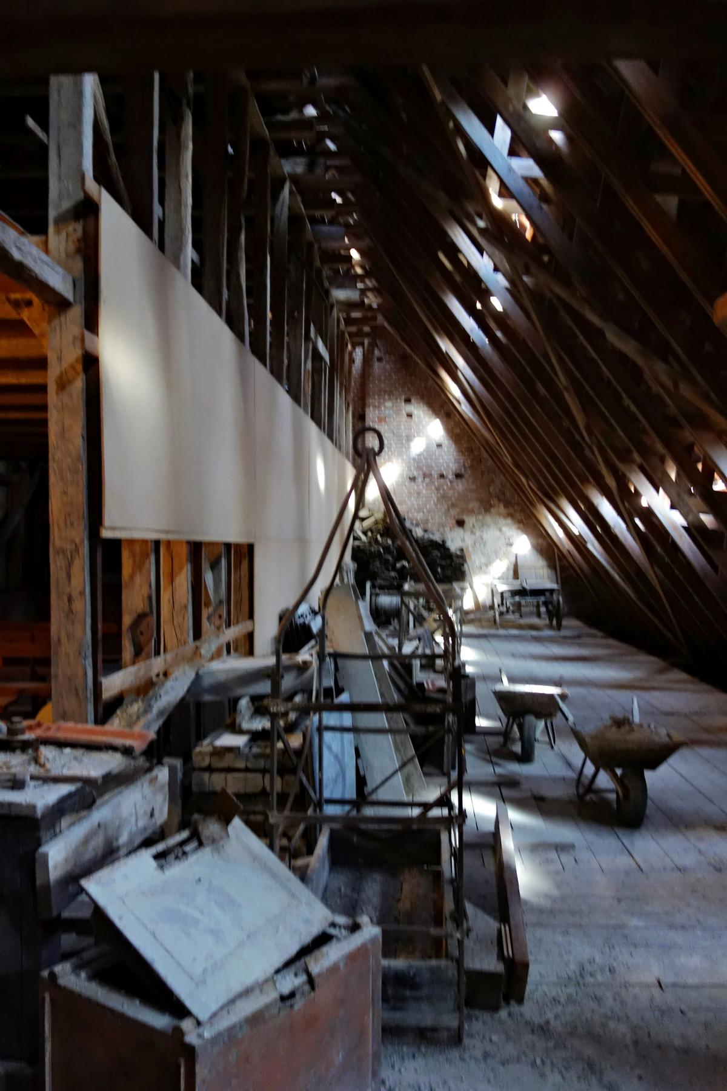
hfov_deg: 46.4
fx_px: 848
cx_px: 364
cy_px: 546
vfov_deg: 65.5
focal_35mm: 28
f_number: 1.8
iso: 640
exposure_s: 1/30
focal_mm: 10.4
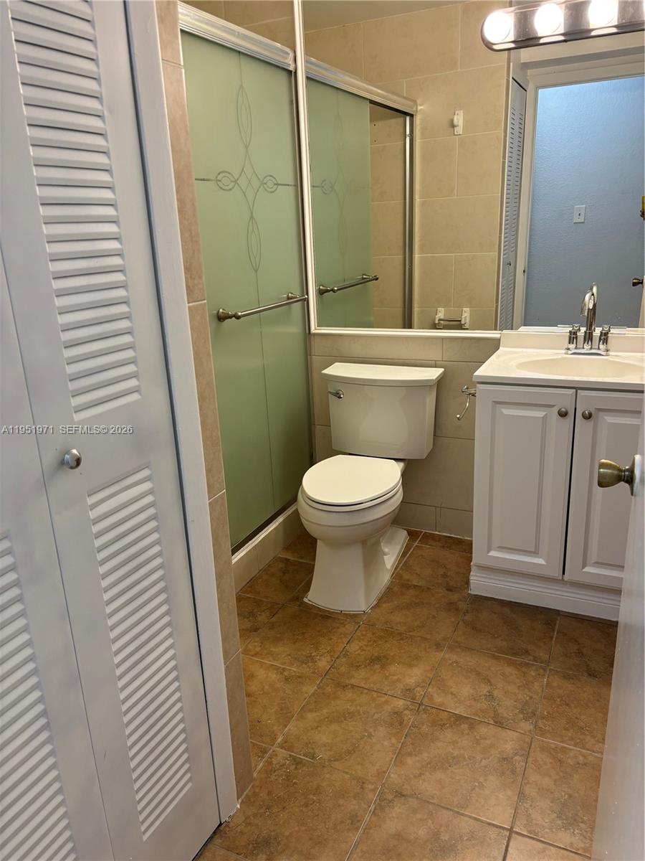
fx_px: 646
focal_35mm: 26
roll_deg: +1.9
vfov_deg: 67.3
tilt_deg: -17.6
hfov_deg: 53.1
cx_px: 322
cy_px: 430
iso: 100
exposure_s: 1/60
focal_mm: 5.96
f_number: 1.6
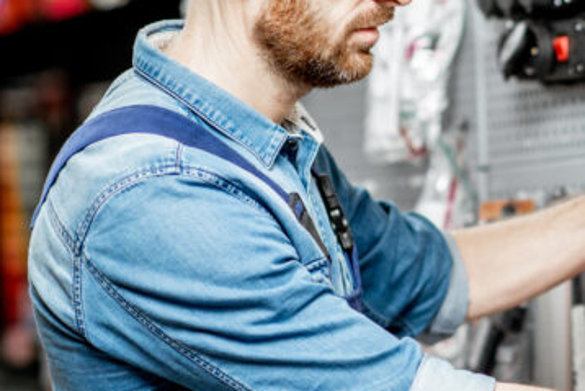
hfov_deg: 8.4
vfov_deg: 5.7
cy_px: 241
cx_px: 765
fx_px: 3950
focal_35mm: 243
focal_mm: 85
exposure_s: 1/200
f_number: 2.2
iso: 400
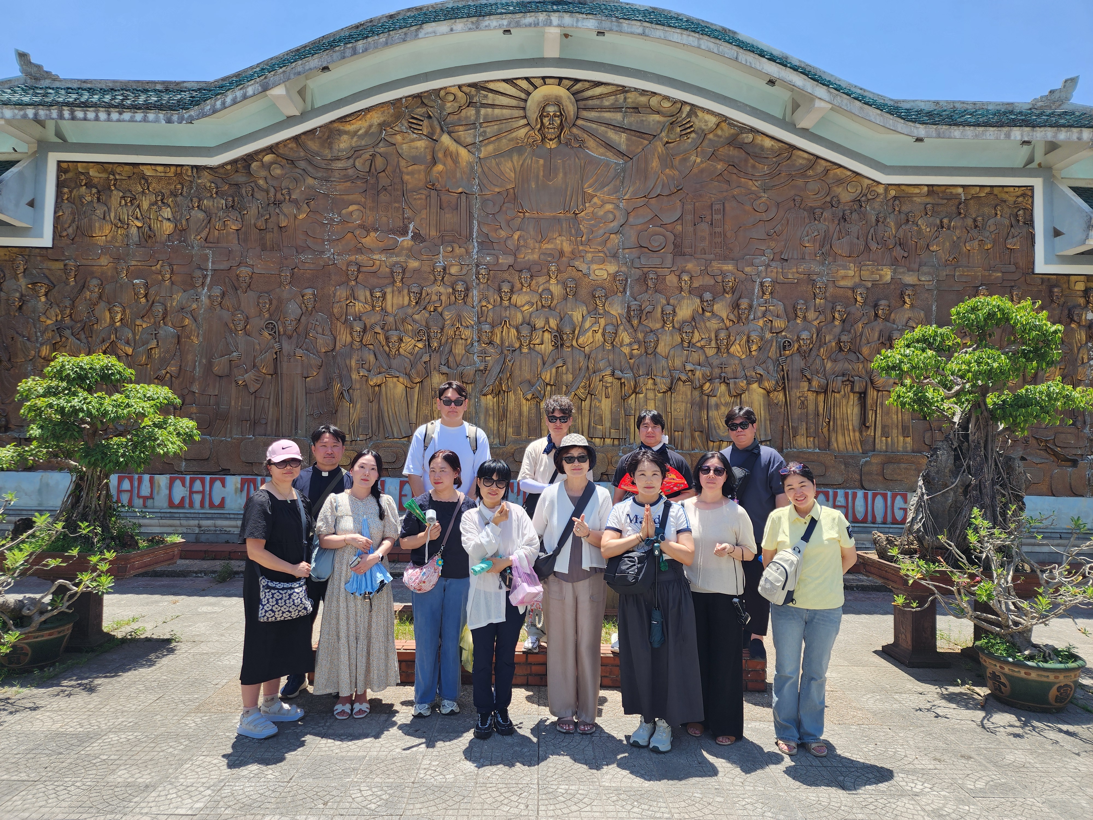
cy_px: 410
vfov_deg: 58.9
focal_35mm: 23
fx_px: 726
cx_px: 546
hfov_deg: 73.9
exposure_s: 1/504
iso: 12
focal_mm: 6.4
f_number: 1.8
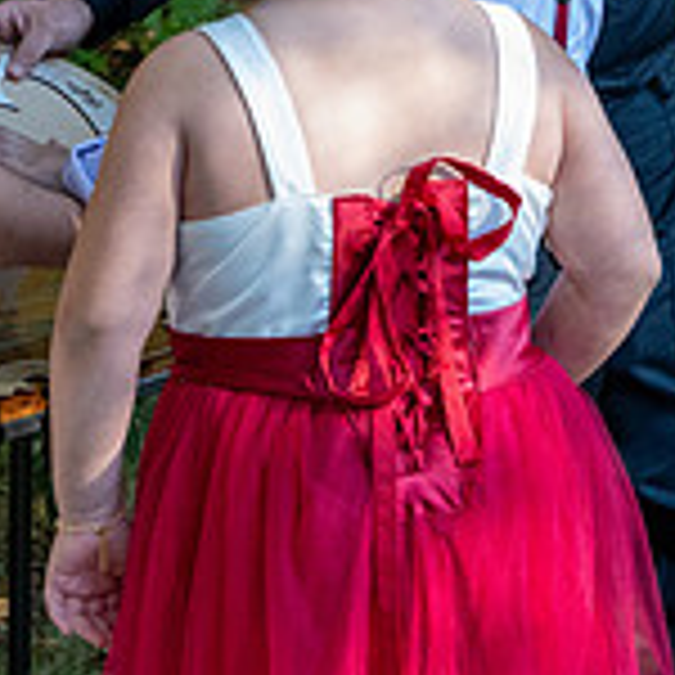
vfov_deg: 9.8
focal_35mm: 177
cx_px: 243
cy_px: 112
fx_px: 3905
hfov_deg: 9.9
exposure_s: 1/3200
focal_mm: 54
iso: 6400
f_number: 4
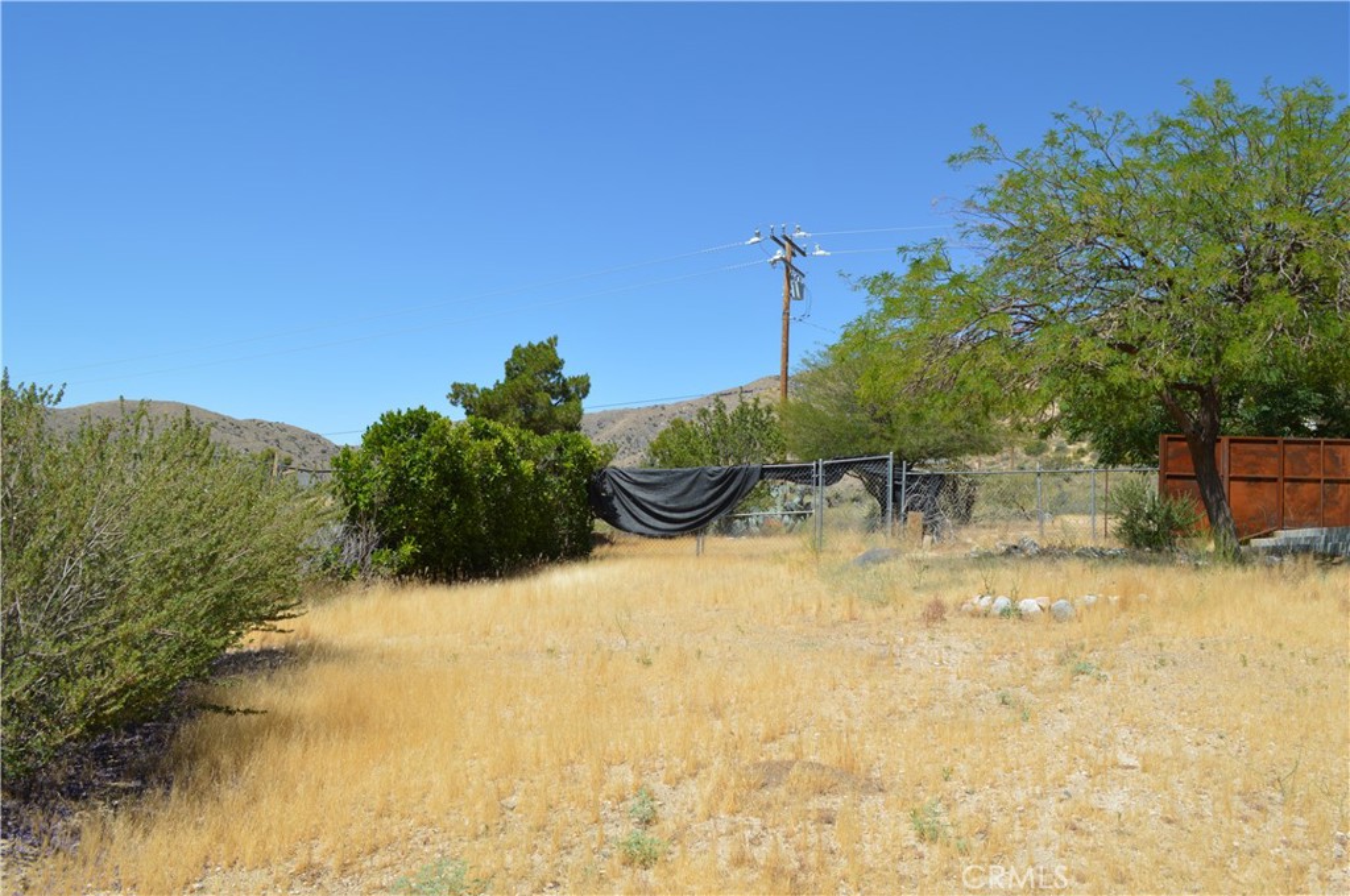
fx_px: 1011
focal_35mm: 27
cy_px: 448
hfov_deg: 67.4
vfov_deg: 47.8
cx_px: 675
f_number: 8
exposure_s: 1/250
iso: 100
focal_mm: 18
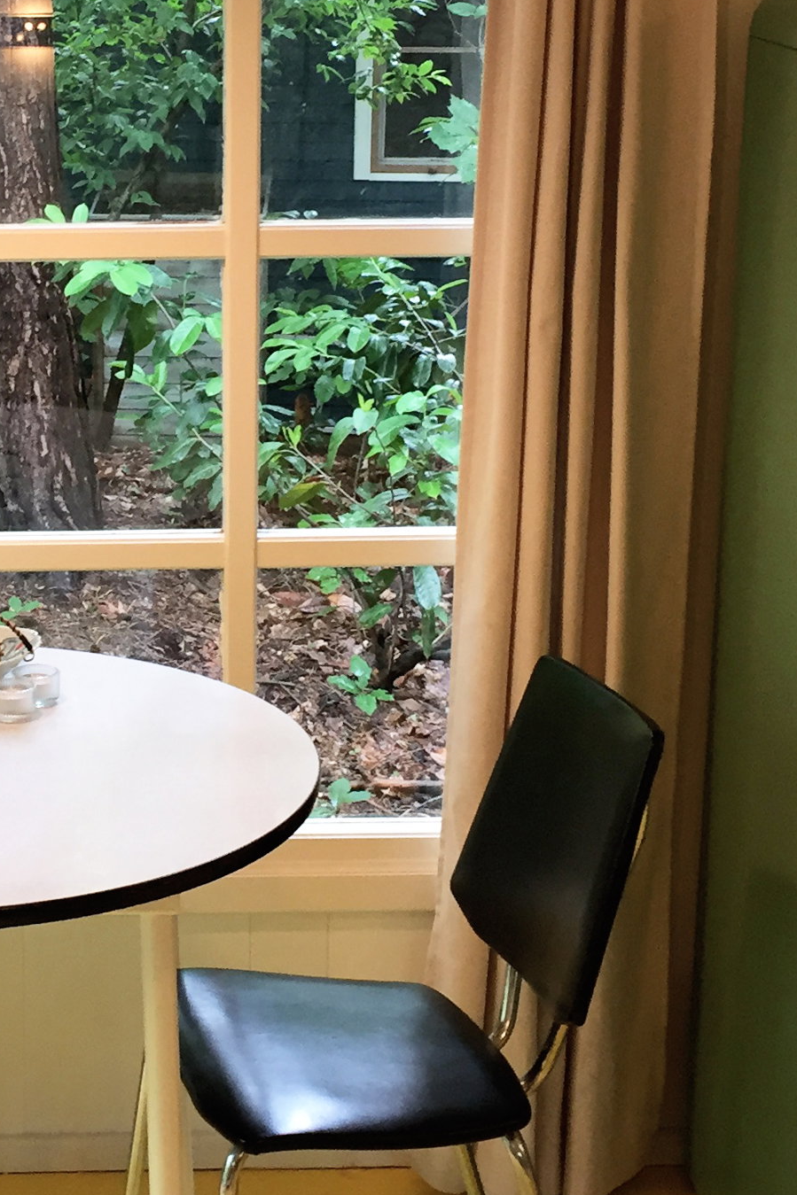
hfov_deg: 18.4
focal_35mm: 73
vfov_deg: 27.6
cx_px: 94
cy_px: 426
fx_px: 2425
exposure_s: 1/33
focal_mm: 4.15
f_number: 2.2
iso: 80
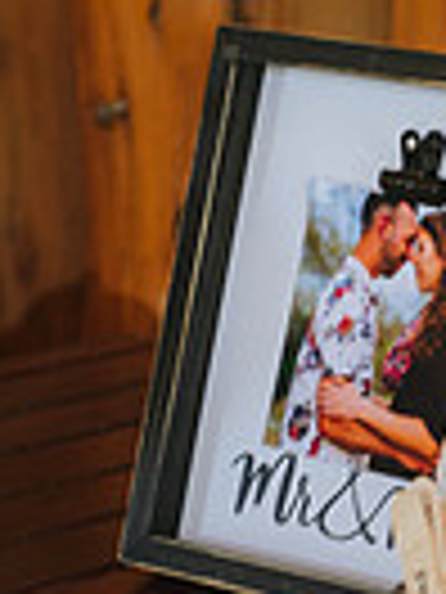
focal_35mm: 236
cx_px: 685
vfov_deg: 8.4
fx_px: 4054
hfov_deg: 6.2
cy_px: 434
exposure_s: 1/30
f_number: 3.5
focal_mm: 56
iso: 250
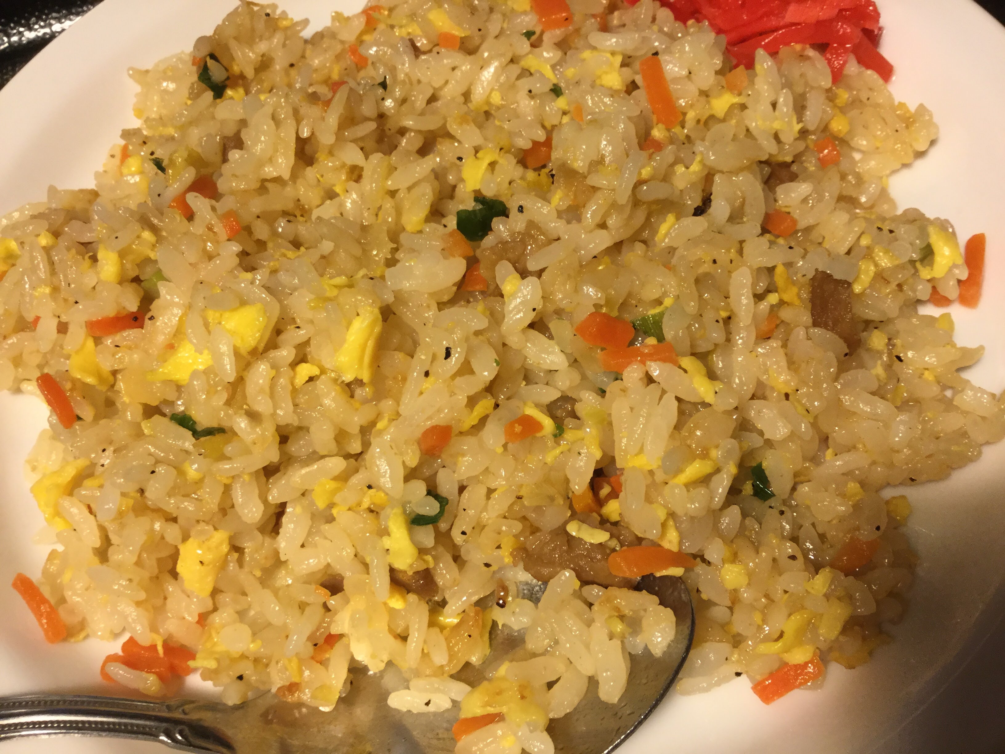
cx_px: 502
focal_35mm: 31
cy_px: 377
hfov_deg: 58.4
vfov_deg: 45.4
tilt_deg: -59.5
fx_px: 900
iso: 80
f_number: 2.4
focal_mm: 3.3
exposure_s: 1/33
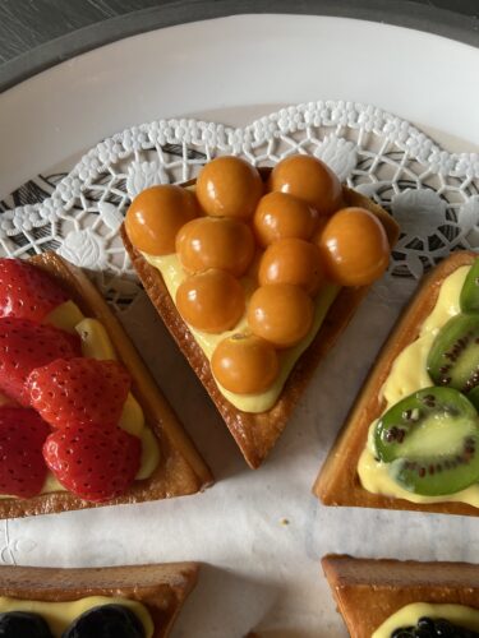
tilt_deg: -78.8
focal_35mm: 26
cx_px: 240
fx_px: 480
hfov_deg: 53.1
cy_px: 319
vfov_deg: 67.3
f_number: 1.8
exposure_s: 1/61
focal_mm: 4.25
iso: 125
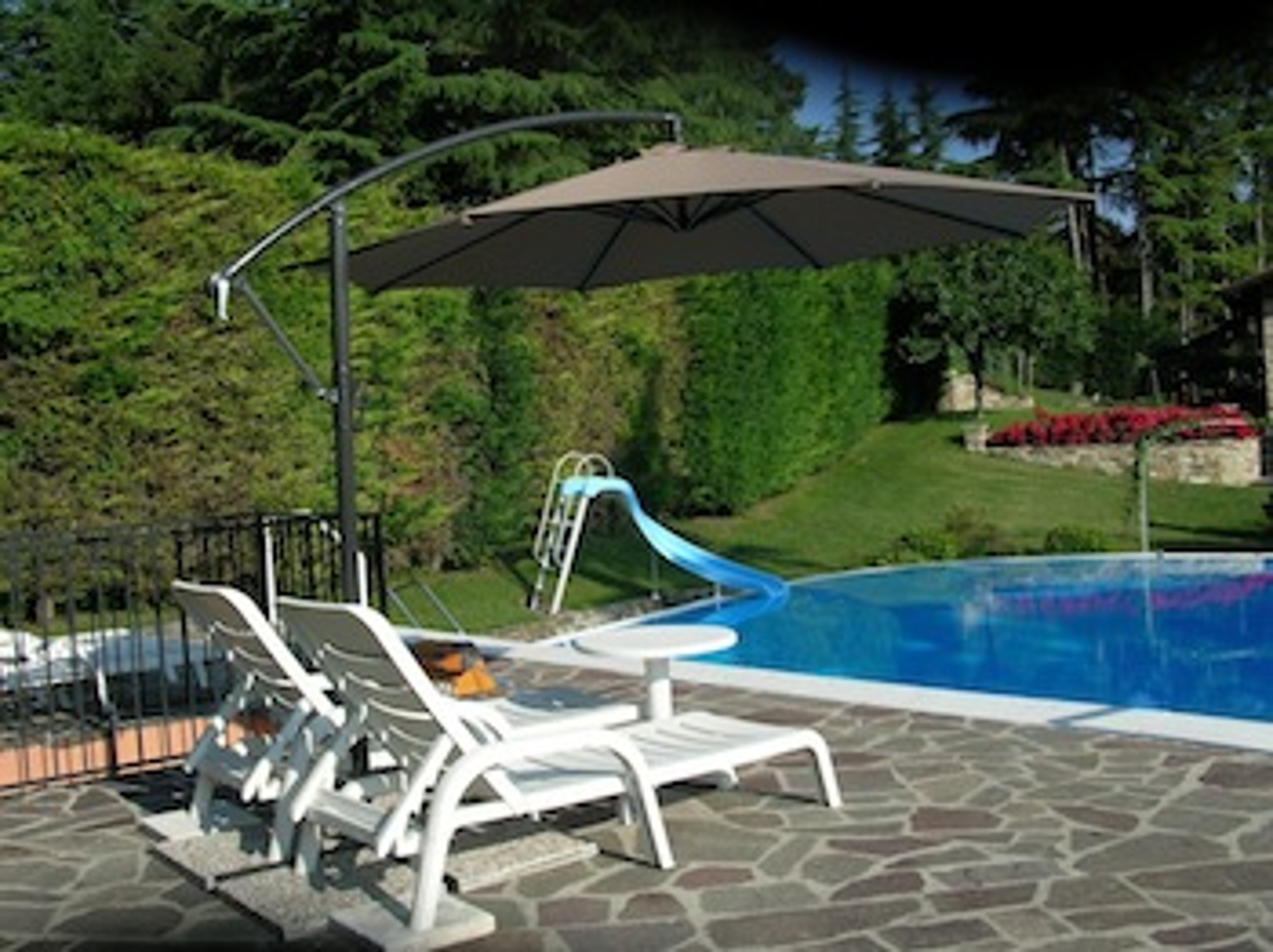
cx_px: 636
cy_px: 476
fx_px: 1323
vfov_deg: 39.6
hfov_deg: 51.4
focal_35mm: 36
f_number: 3.7
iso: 50
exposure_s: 1/676
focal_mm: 6
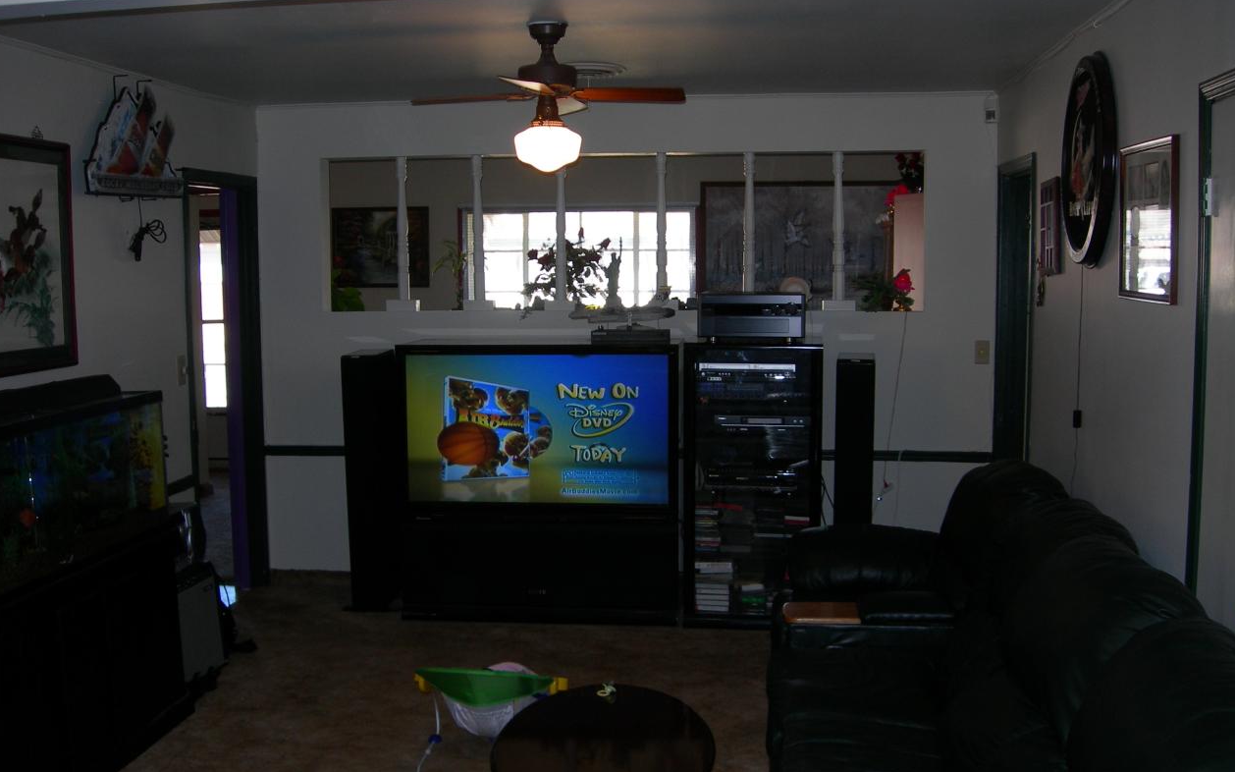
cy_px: 445
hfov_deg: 48.2
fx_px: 1380
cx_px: 617
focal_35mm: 41
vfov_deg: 31.2
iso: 66
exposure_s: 1/60.1
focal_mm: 7.8
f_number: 2.8
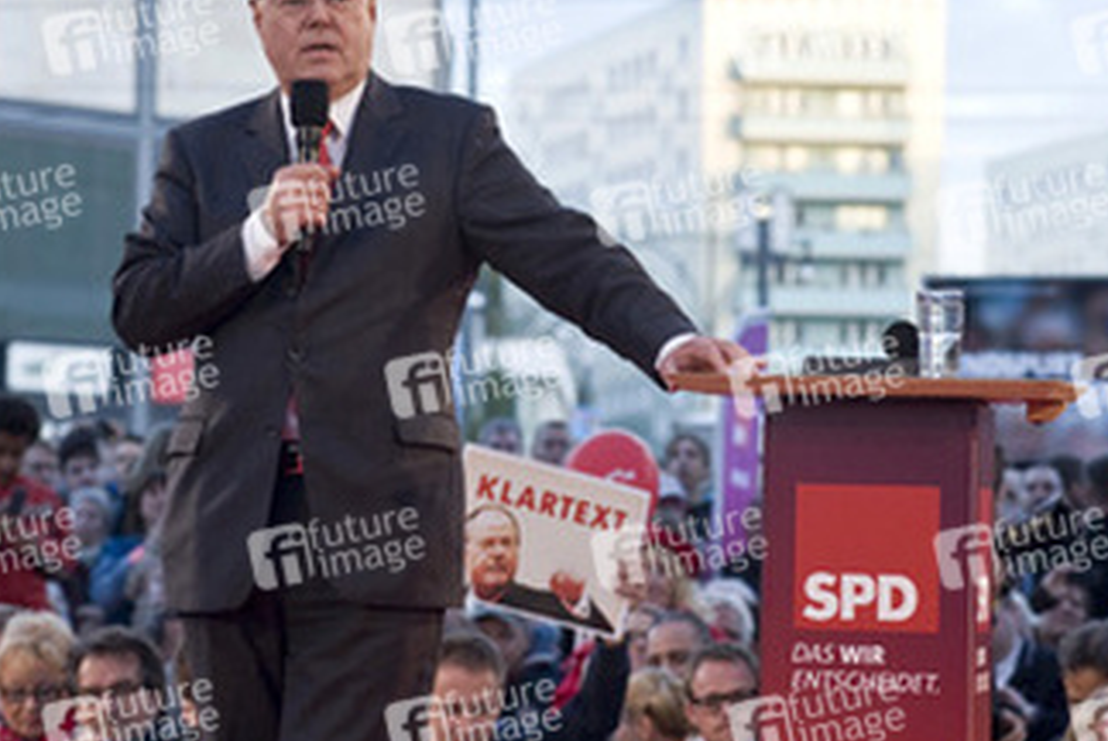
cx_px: 724
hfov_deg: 12.3
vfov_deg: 8.2
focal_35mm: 167
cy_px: 292
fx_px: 5144
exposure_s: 1/320
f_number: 7.1
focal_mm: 120
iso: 1600
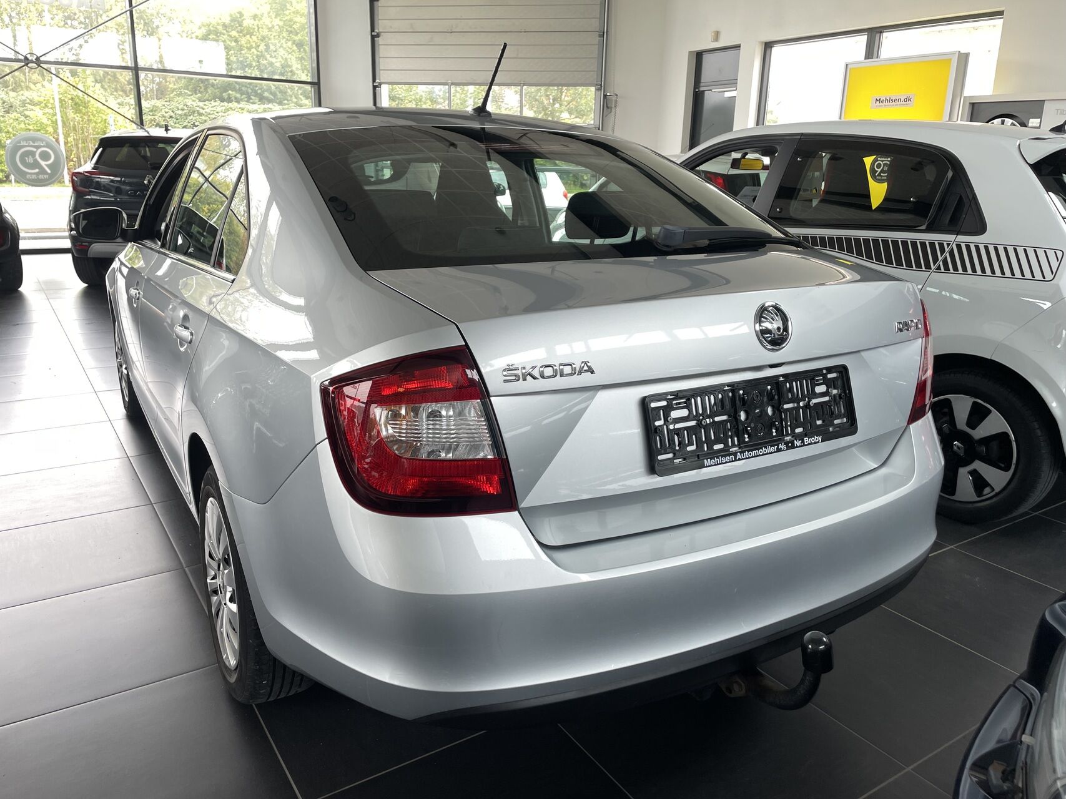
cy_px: 400
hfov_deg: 67.3
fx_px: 801
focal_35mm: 26
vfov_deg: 53.1
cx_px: 533
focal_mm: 4.2
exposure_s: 1/121
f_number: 1.6
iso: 40
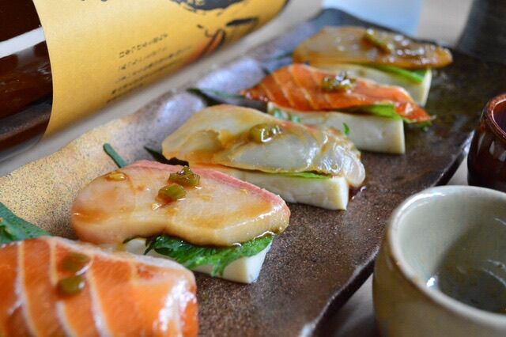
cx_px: 253
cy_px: 168
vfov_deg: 30.8
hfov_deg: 45.0
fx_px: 611
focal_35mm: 44
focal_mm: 29
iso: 3200
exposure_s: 1/125
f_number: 4.5
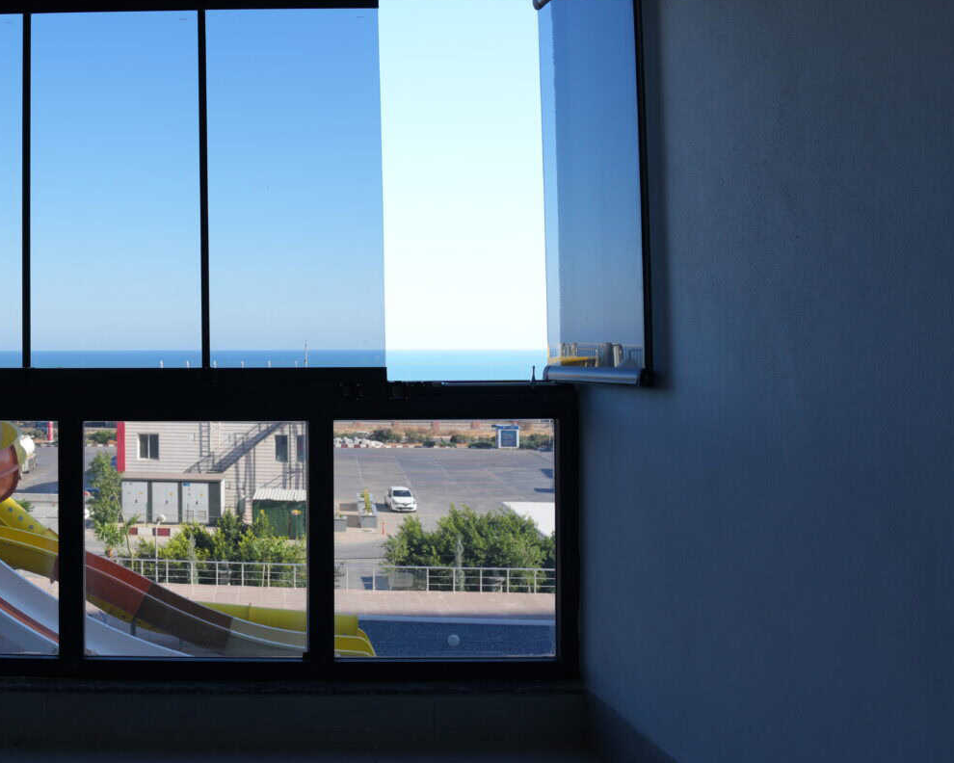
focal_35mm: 33
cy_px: 312
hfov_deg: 48.7
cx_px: 102
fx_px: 932
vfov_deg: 44.4
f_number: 4.5
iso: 100
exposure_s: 1/200
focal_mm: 17
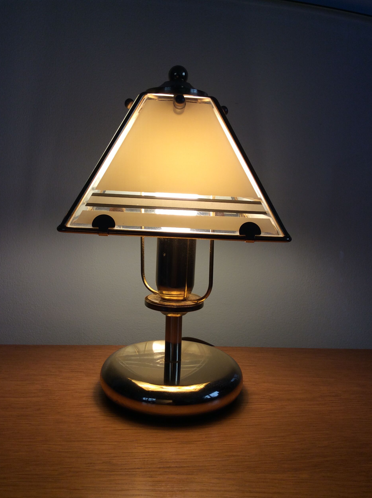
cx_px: 183
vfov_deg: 55.4
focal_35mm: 33
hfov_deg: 42.8
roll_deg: -1.1
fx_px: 474
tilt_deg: -6.7
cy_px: 247
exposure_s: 1/120
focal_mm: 3.3
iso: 32
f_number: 2.4
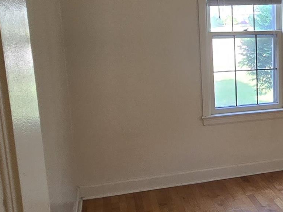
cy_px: 98
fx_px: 425
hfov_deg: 32.0
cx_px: 320
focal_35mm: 52
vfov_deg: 28.0
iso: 125
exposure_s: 1/60
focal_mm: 2.2
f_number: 2.2
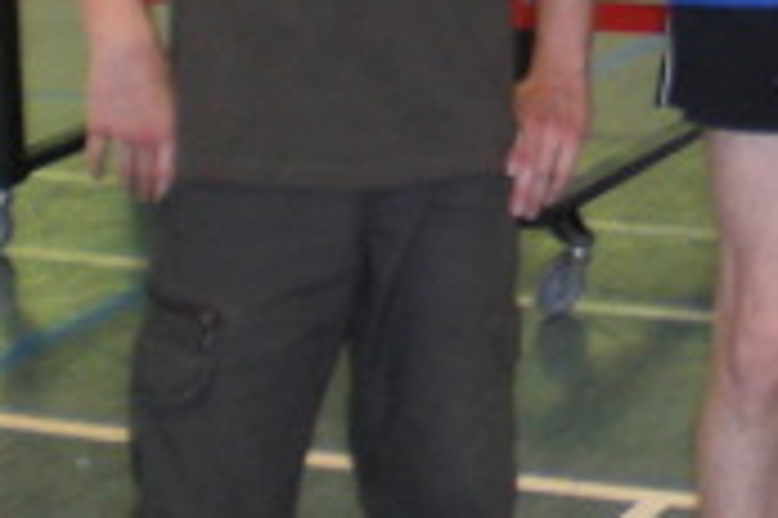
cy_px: -185
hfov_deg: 13.2
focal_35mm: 146
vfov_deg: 9.2
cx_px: 1228
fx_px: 3152
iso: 200
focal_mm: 6.3
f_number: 3.1
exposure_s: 1/60
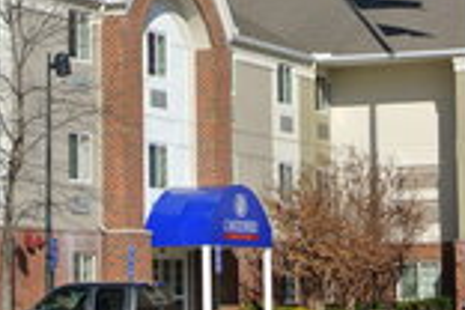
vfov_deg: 6.9
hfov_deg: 10.3
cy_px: 25
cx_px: 212
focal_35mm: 200
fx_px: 2583
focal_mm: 30
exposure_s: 1/800
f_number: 5.6
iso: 100
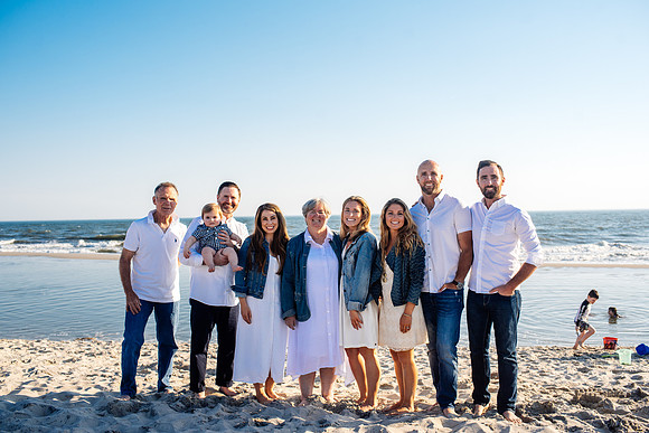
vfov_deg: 37.9
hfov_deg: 54.4
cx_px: 324
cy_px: 216
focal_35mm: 35
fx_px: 631
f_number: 4.5
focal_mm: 35
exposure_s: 1/1000
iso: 160
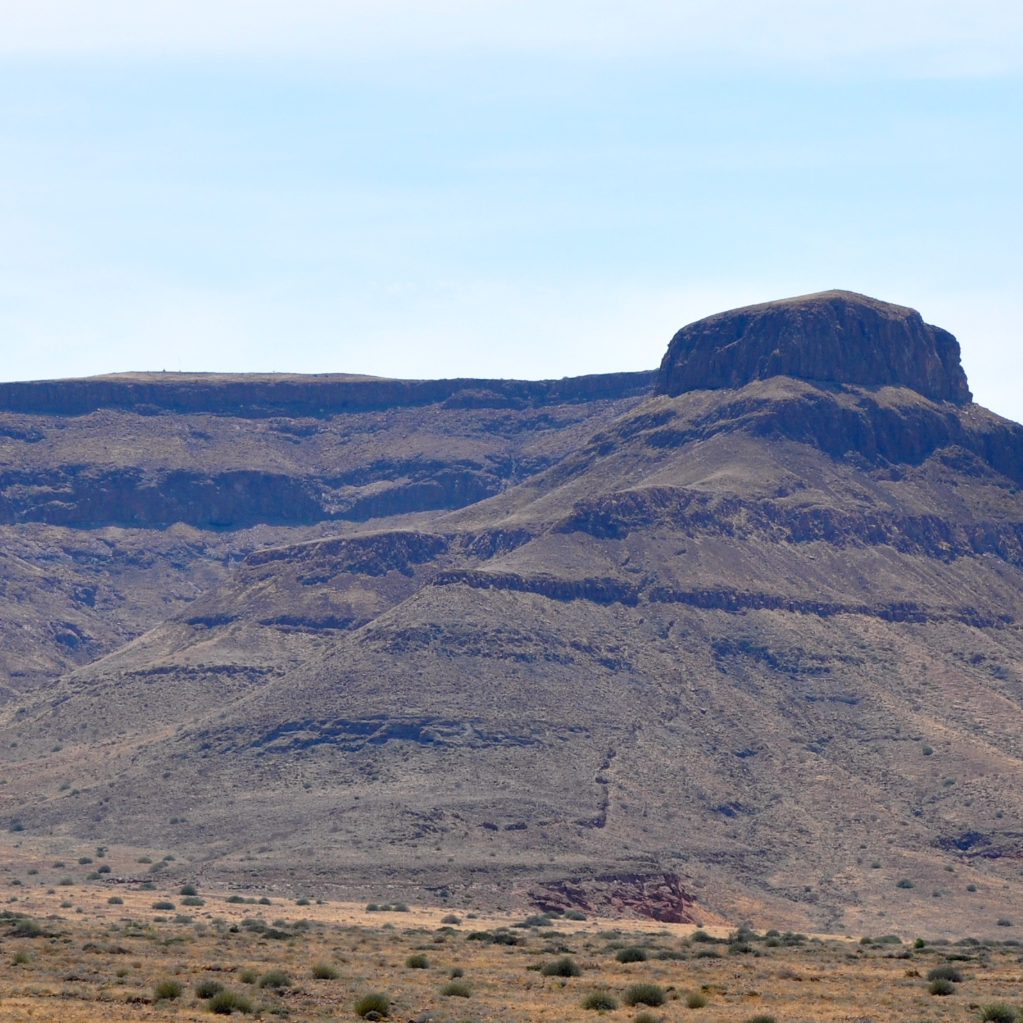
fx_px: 5717
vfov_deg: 10.2
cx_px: 331
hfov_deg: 10.2
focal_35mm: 171
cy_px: 847
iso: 200
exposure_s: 1/400
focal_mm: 50
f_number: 10
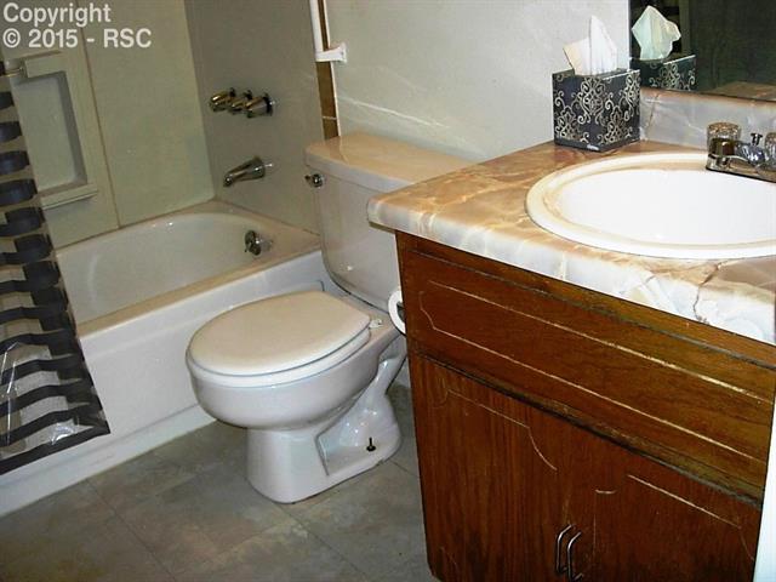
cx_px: 388
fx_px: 852
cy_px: 291
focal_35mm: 38
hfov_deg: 49.0
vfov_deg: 37.7
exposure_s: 1/64
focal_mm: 7.8
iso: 79
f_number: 2.8
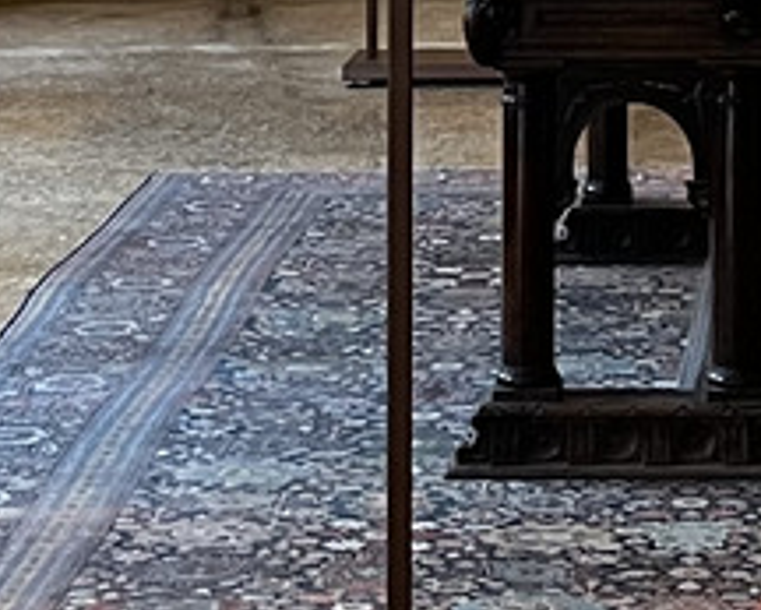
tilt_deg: +2.3
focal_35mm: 188
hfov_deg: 10.2
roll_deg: +1.2
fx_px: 4236
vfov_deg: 7.8
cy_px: -656
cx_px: 631
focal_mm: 5.7
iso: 100
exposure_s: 1/50
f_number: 1.5
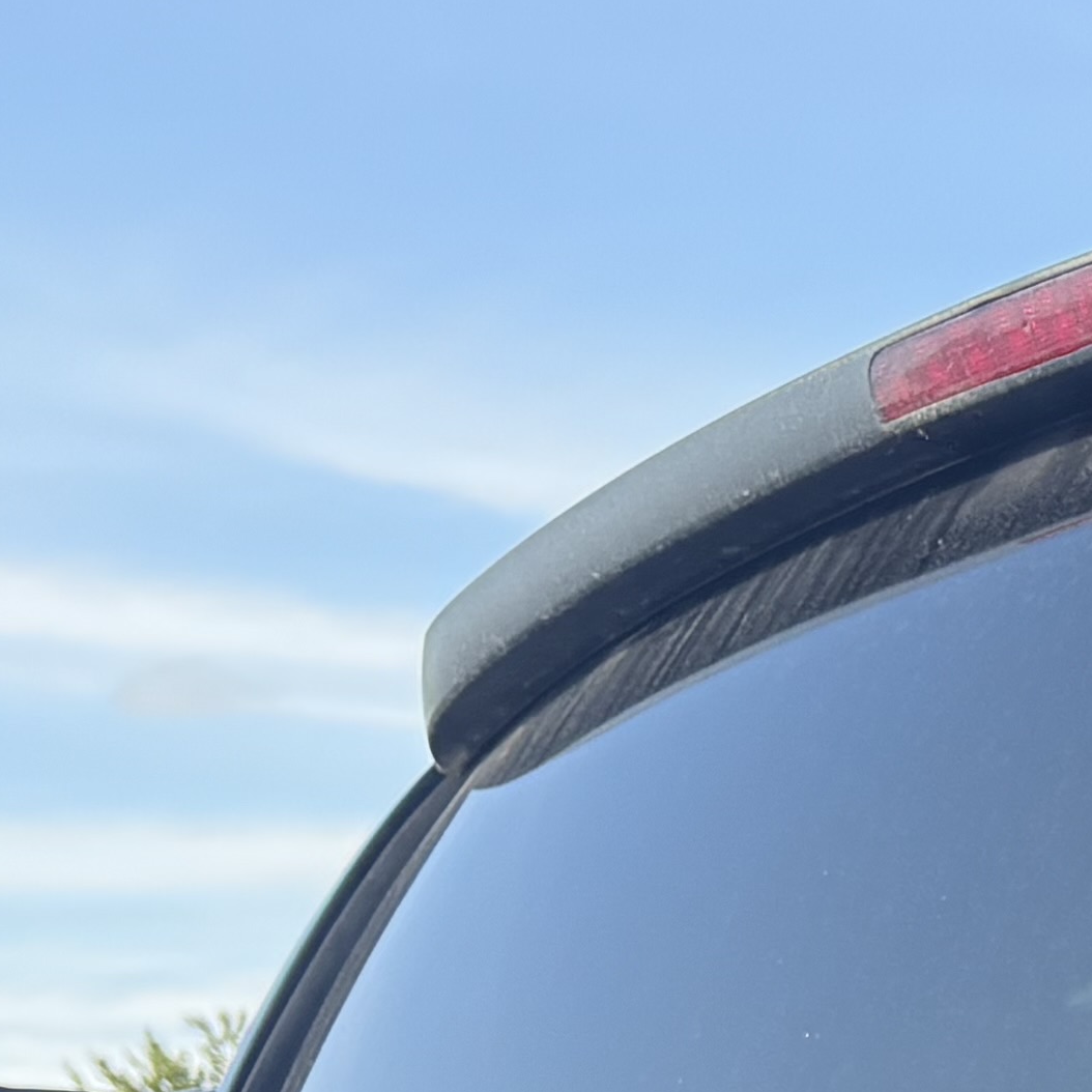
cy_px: 2008
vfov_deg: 13.5
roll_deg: +8.0
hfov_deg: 11.7
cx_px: 2801
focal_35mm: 115
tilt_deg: -11.5
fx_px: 4104
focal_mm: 6.76
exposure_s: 1/992
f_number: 1.78
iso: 100
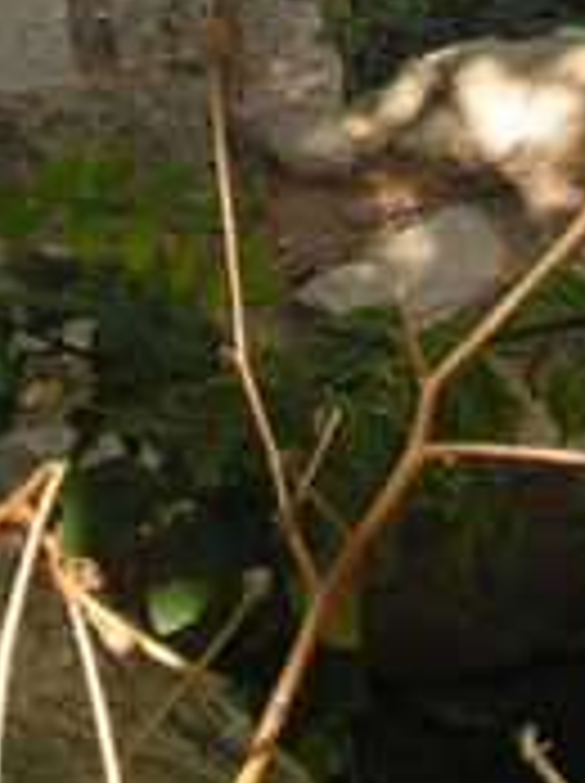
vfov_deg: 11.8
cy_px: -619
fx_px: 3501
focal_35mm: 155
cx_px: 322
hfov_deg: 9.6
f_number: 5
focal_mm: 6.3
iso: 50
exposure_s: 1/125
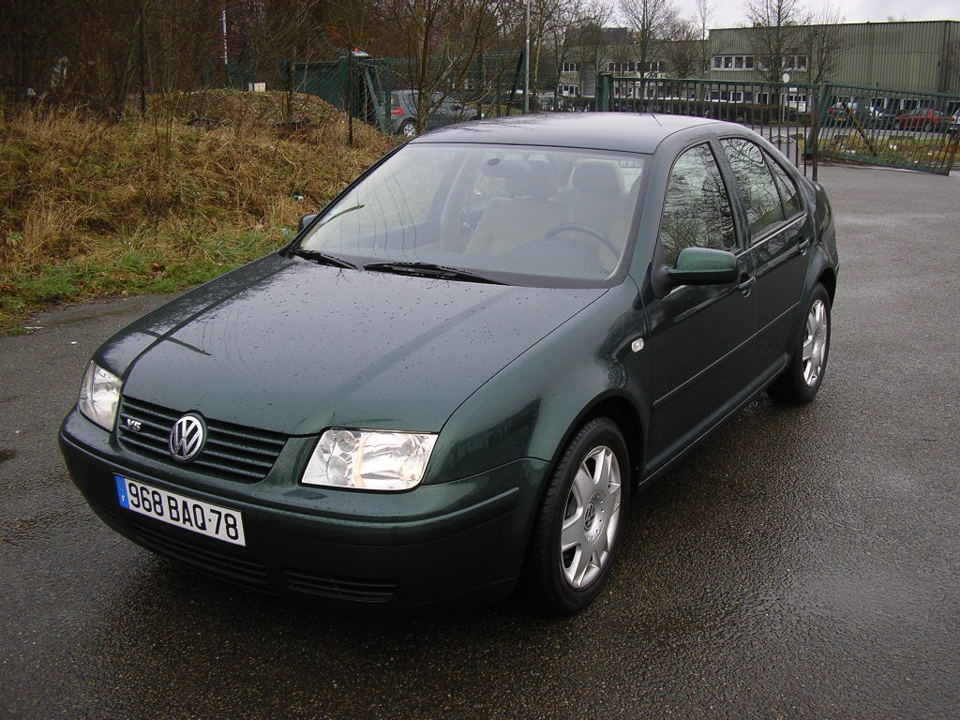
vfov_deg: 37.7
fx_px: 1054
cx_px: 480
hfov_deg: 49.0
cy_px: 360
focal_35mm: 38
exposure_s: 1/160
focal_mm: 5.8
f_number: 2.9
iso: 50
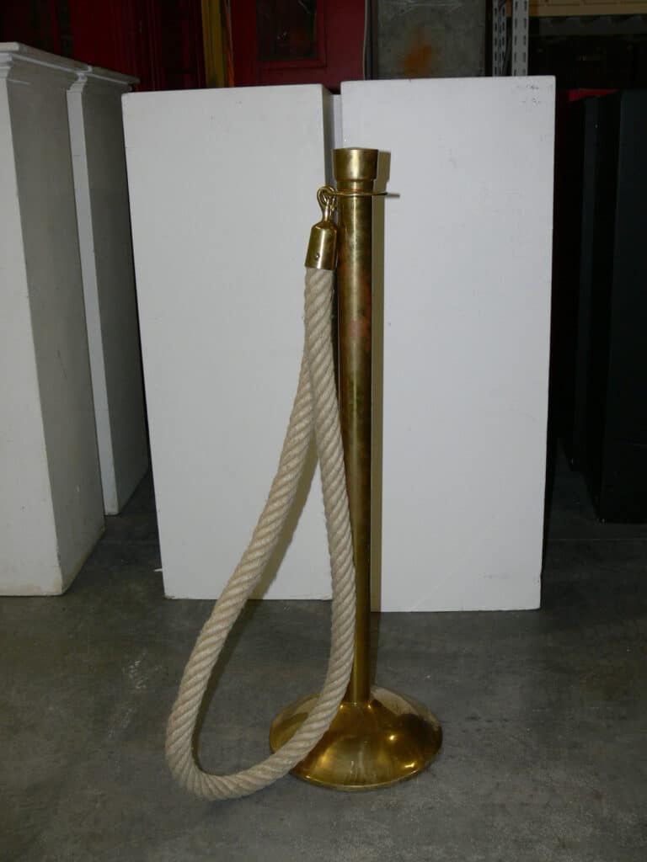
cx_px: 324
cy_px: 431
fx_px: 922
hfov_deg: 38.7
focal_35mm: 37
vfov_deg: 50.1
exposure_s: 1/30
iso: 100
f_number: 2.8
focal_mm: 7.9
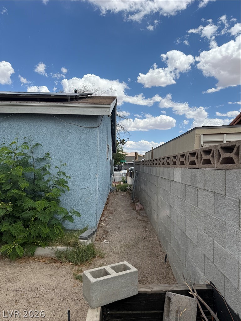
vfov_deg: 71.6
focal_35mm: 24
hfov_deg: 56.8
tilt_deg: +0.3
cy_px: 160
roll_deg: -0.1
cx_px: 120
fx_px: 223
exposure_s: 1/4405
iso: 80
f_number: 1.78
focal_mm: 6.76
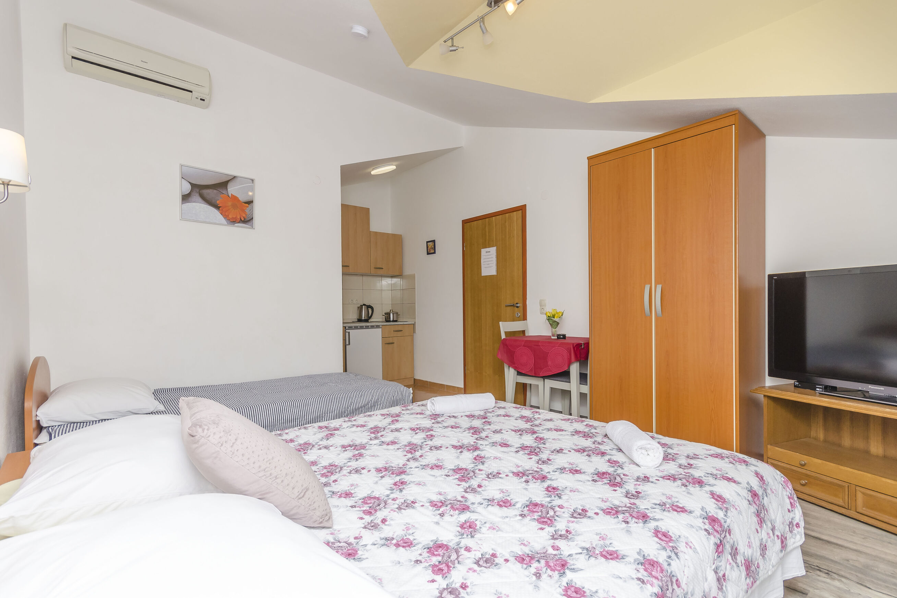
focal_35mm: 16
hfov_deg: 96.7
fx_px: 399
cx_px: 452
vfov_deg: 73.7
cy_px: 312
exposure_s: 1/160
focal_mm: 10
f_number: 8
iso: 160
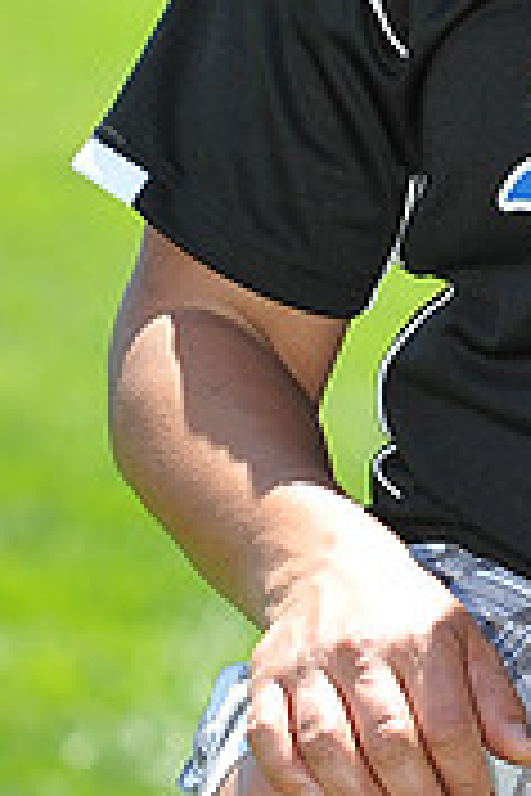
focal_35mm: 443
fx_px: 9801
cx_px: 850
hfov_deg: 3.1
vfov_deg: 4.6
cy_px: -265
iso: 200
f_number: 5.6
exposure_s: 1/400
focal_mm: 135
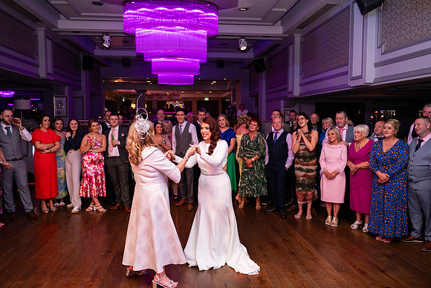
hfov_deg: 65.5
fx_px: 335
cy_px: 144
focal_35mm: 28
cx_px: 216
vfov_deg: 46.4
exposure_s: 1/160
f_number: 3.5
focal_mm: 28
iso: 500
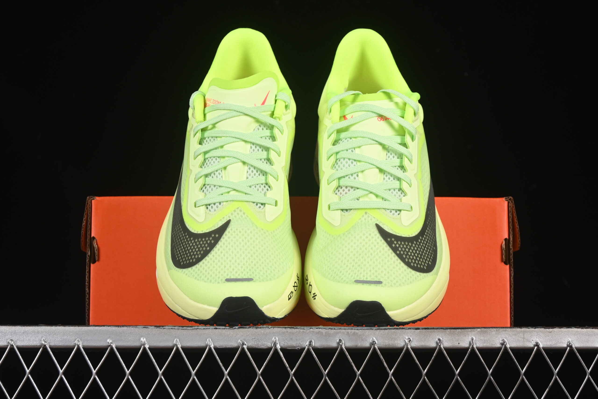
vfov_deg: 18.2
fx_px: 1246
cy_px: 200
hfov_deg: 27.0
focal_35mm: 75
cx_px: 299
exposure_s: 1/80
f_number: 8
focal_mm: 50
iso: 160
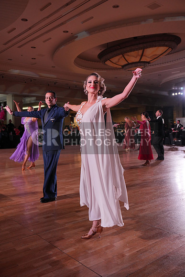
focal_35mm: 33
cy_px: 138
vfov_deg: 57.2
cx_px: 92
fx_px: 254
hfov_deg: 40.0
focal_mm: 33
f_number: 4
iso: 1250
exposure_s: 1/500
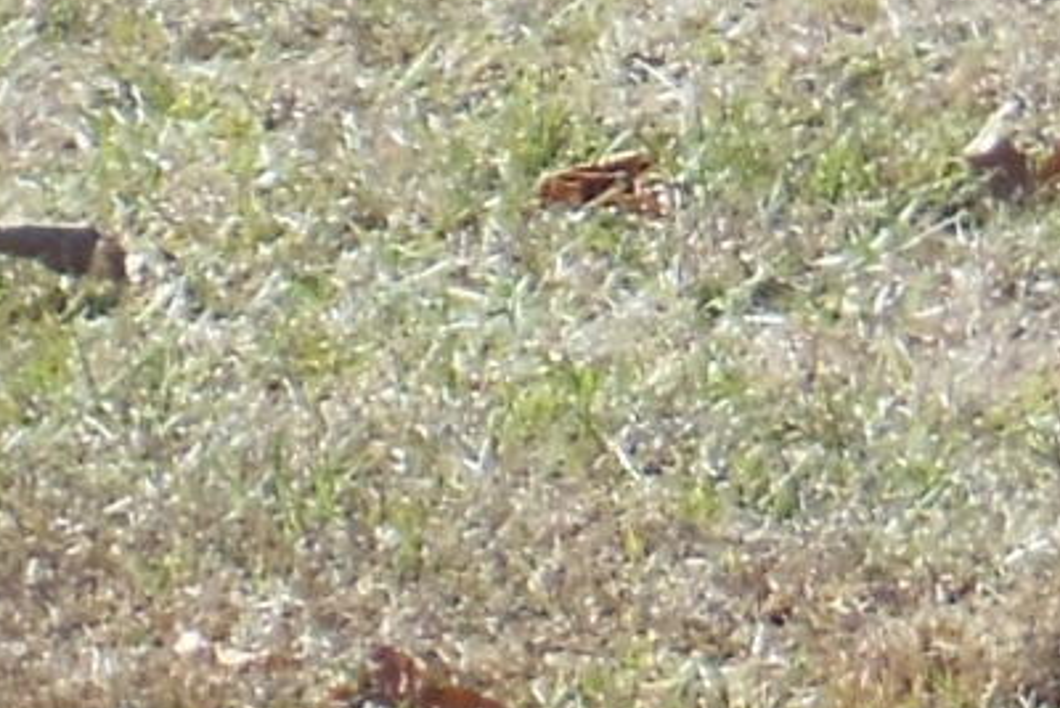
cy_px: -856
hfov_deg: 3.3
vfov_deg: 2.2
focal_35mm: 624
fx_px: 18379
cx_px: -1179
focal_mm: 14.3
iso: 125
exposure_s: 1/250
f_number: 5.4
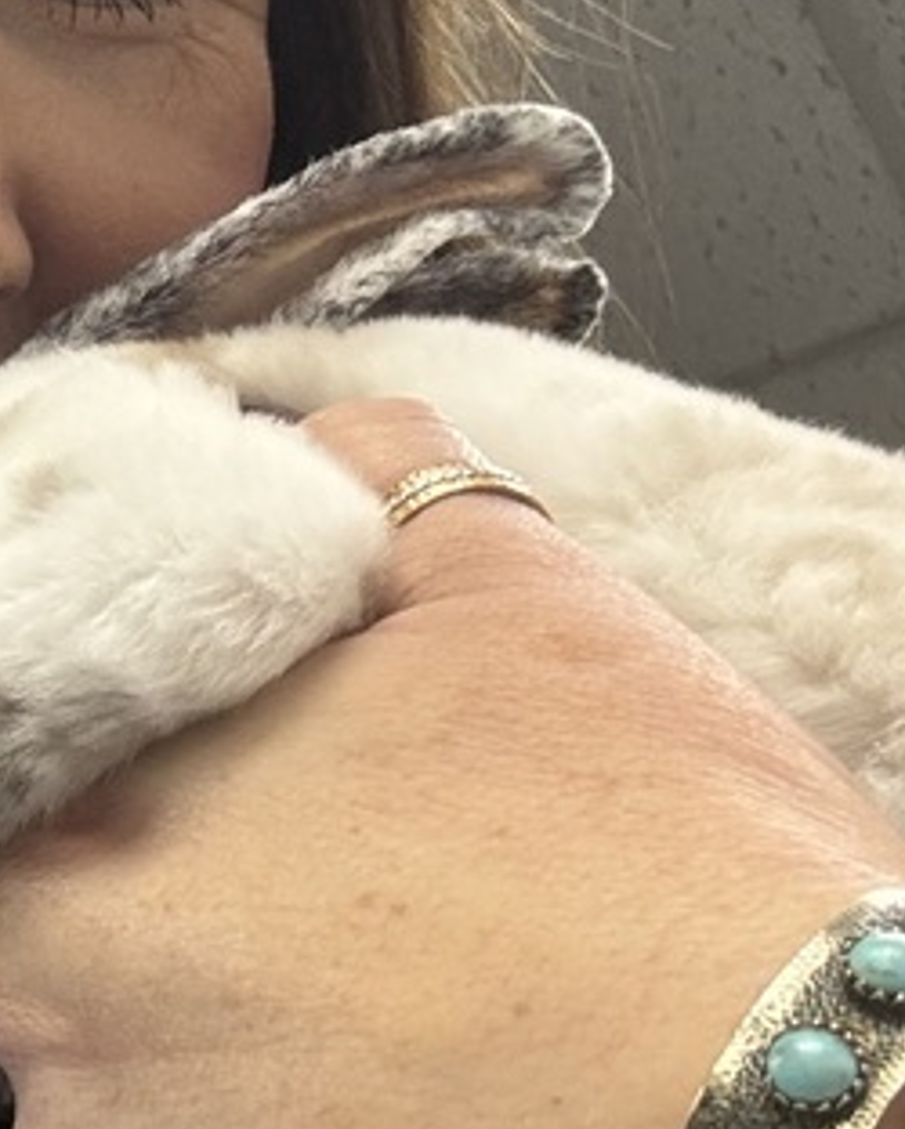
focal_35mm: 96
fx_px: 3211
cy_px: 702
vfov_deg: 19.9
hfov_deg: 15.1
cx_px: -369
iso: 160
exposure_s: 1/60
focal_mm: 2.69
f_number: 1.9
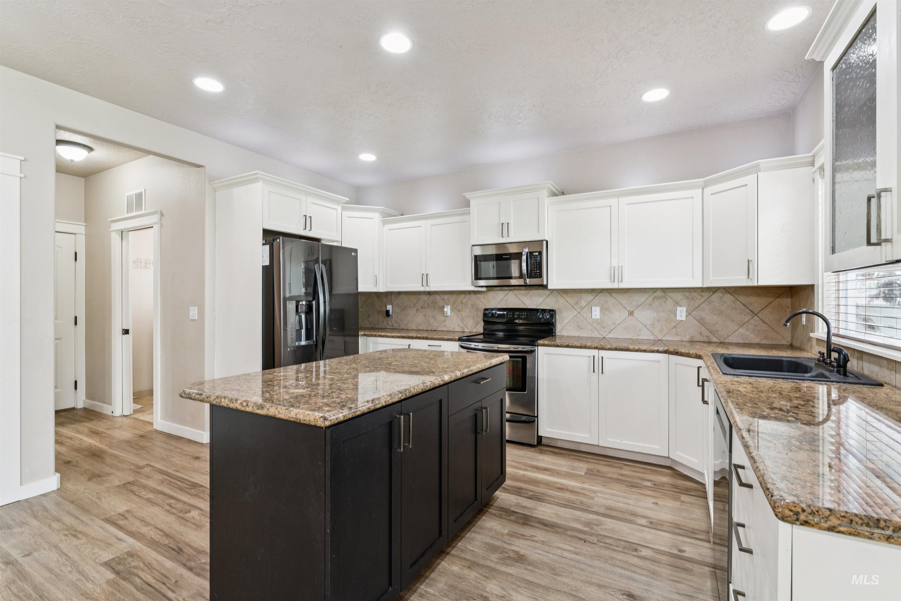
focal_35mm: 16
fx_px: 403
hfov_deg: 96.4
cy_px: 300
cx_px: 450
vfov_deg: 73.4
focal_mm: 16.1
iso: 400
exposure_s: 1/2.5
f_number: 13
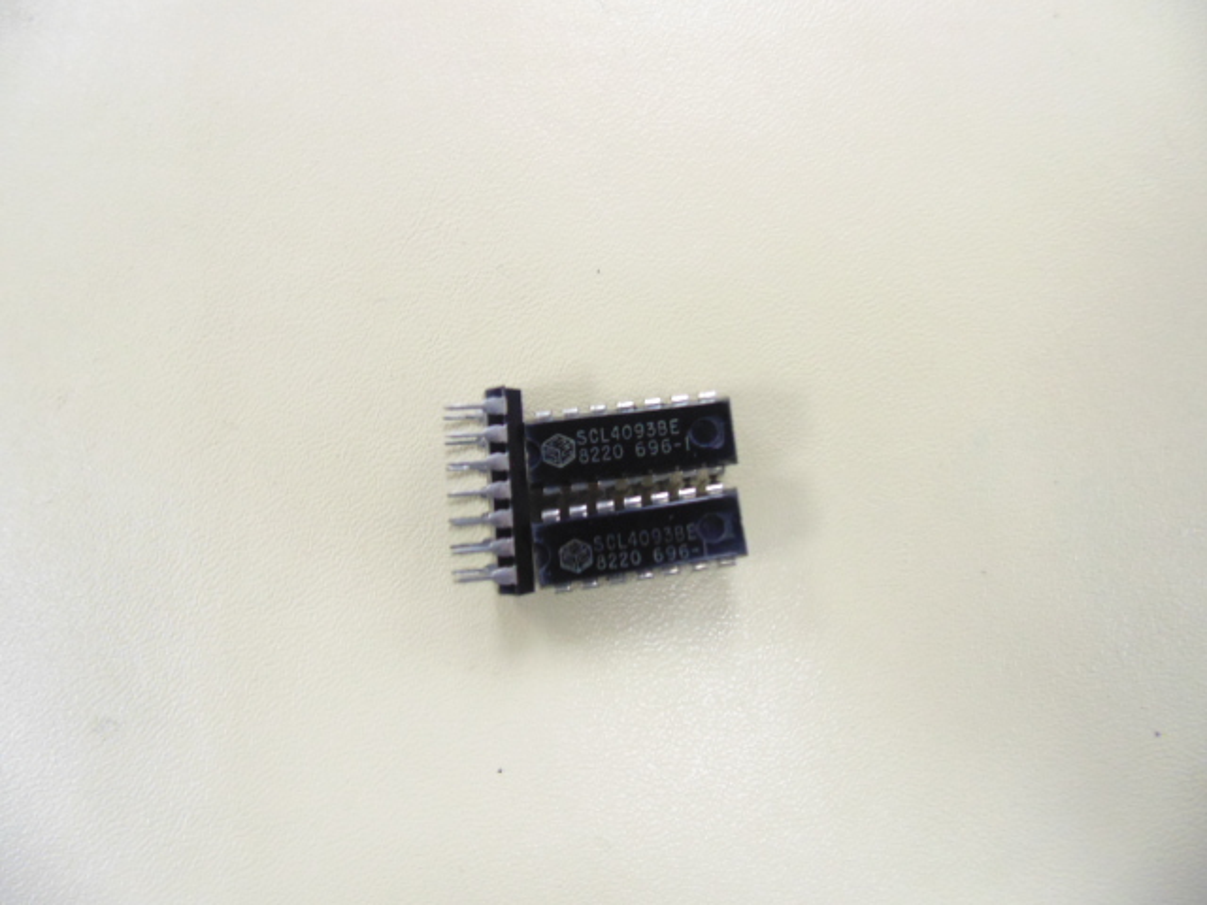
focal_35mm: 22
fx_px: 767
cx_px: 604
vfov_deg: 61.1
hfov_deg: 76.4
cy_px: 452
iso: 320
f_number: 3.1
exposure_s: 1/30
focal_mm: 4
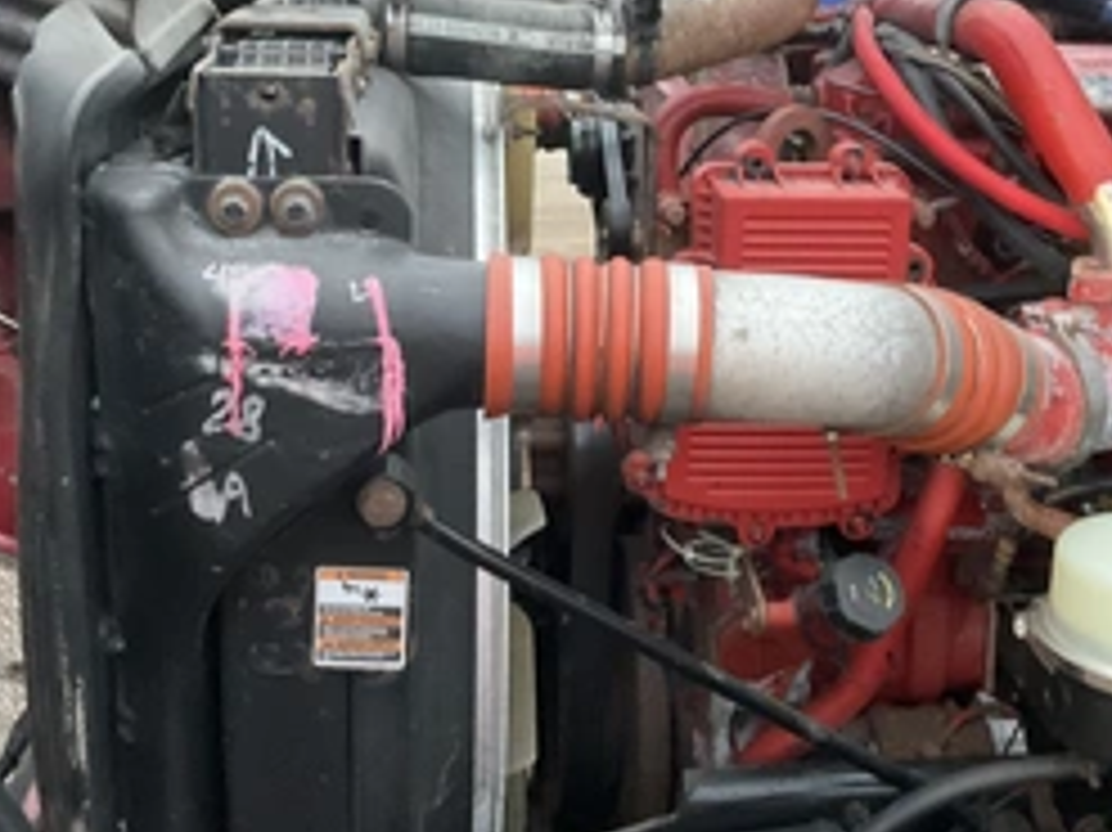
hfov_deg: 40.4
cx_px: 576
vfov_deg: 30.8
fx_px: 1509
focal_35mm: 47
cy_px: 337
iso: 400
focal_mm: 3
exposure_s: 1/30
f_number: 1.8
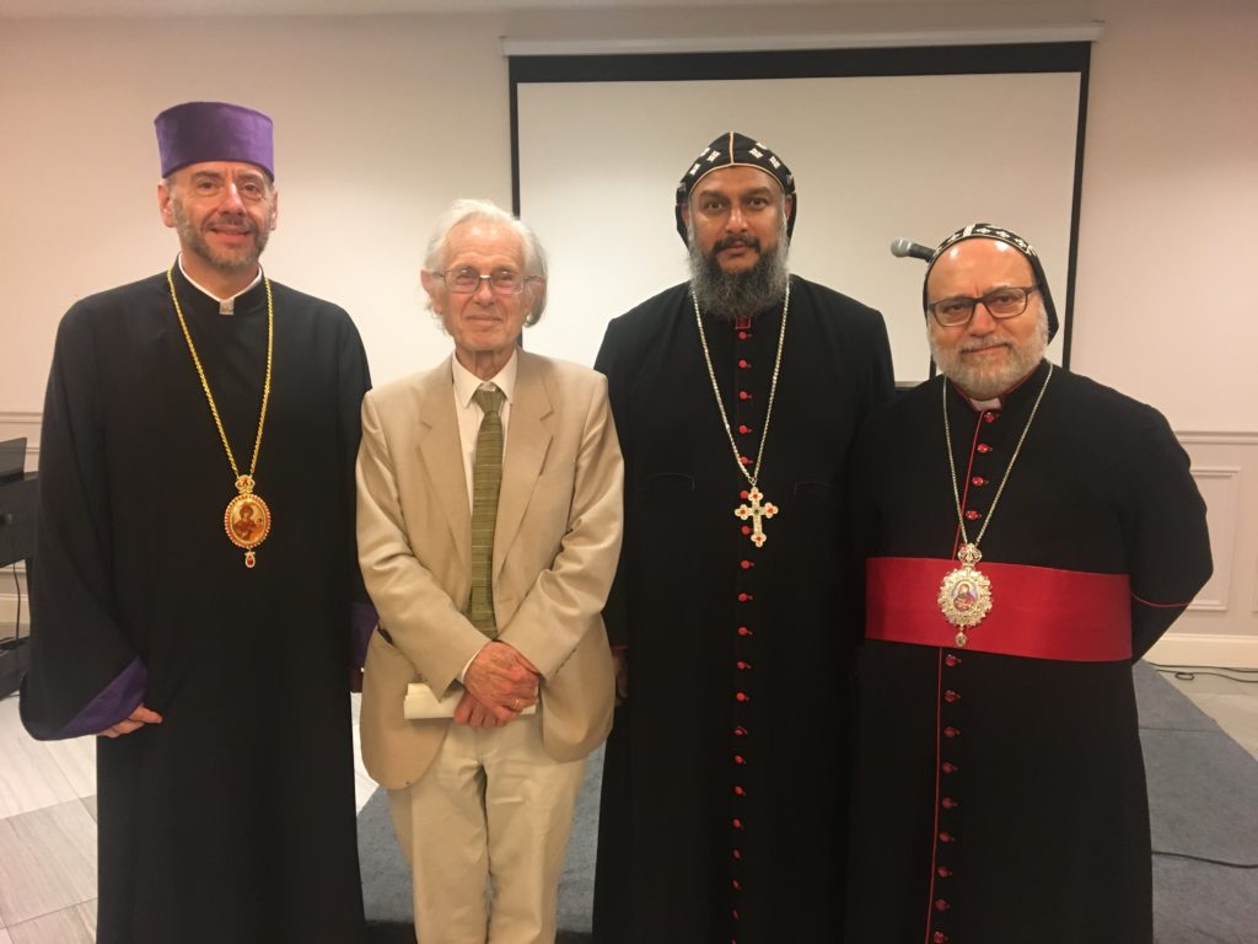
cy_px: 472
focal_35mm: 29
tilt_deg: -10.3
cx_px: 629
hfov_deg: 61.7
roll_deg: -0.5
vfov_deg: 48.2
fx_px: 1054
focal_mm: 4.15
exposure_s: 1/30
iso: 125
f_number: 2.2
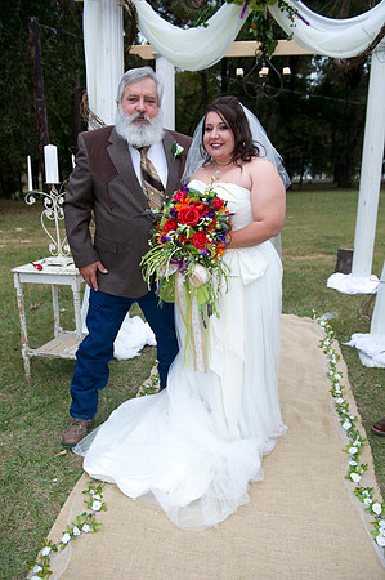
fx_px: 498
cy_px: 290
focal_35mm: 31
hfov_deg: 42.2
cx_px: 192
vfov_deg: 60.3
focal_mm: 31
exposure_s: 1/125
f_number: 4
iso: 800
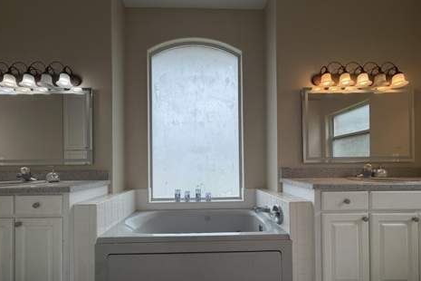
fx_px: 175
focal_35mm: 15
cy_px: 162
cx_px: 205
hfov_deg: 100.4
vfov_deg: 76.8
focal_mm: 2.22
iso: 40
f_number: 2.2
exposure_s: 1/230
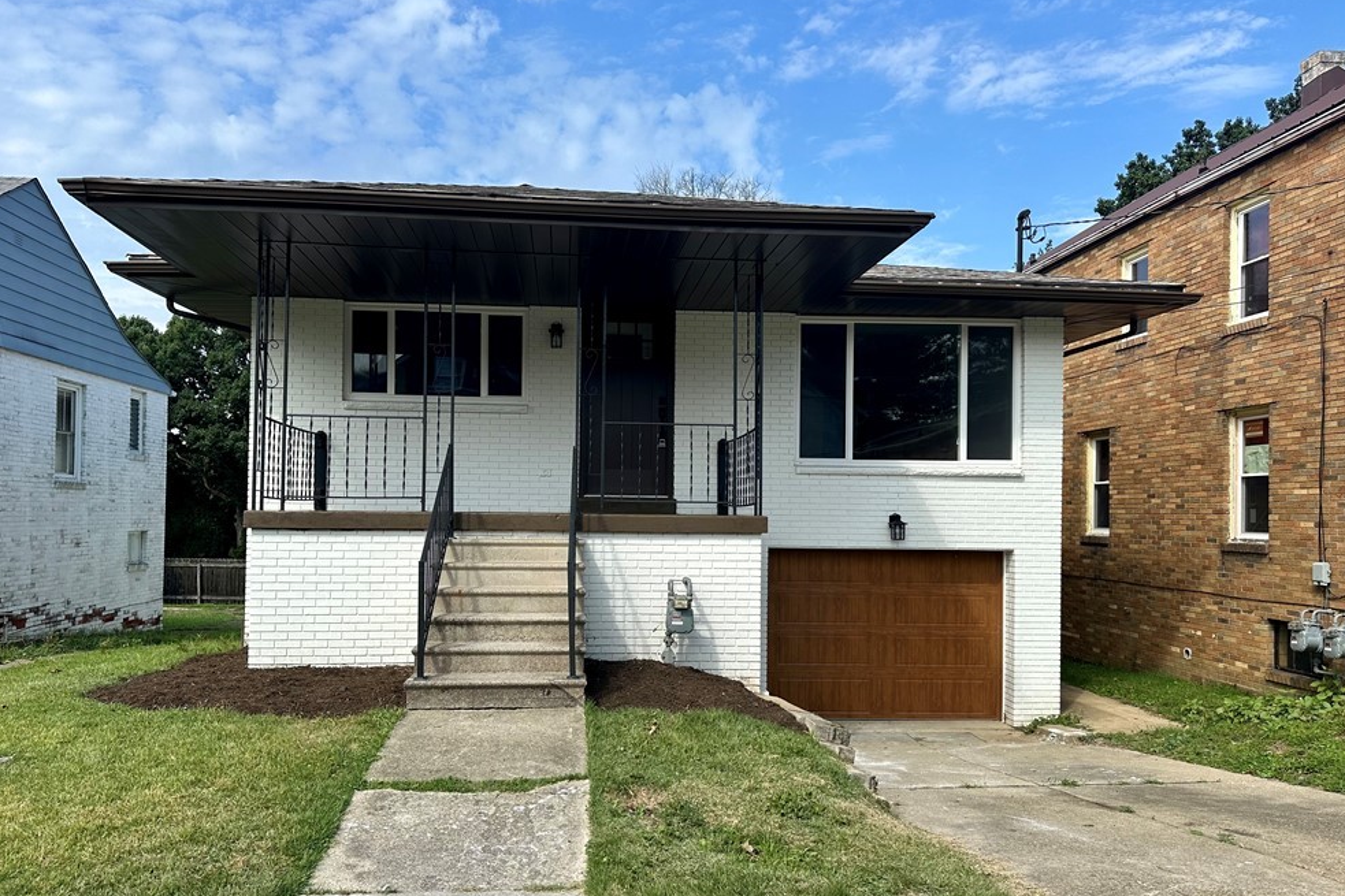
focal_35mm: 26
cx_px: 655
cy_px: 488
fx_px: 971
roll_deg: -0.4
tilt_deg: +1.8
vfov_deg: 49.5
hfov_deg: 69.4
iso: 80
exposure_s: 1/3356
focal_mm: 6.86
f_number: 1.78
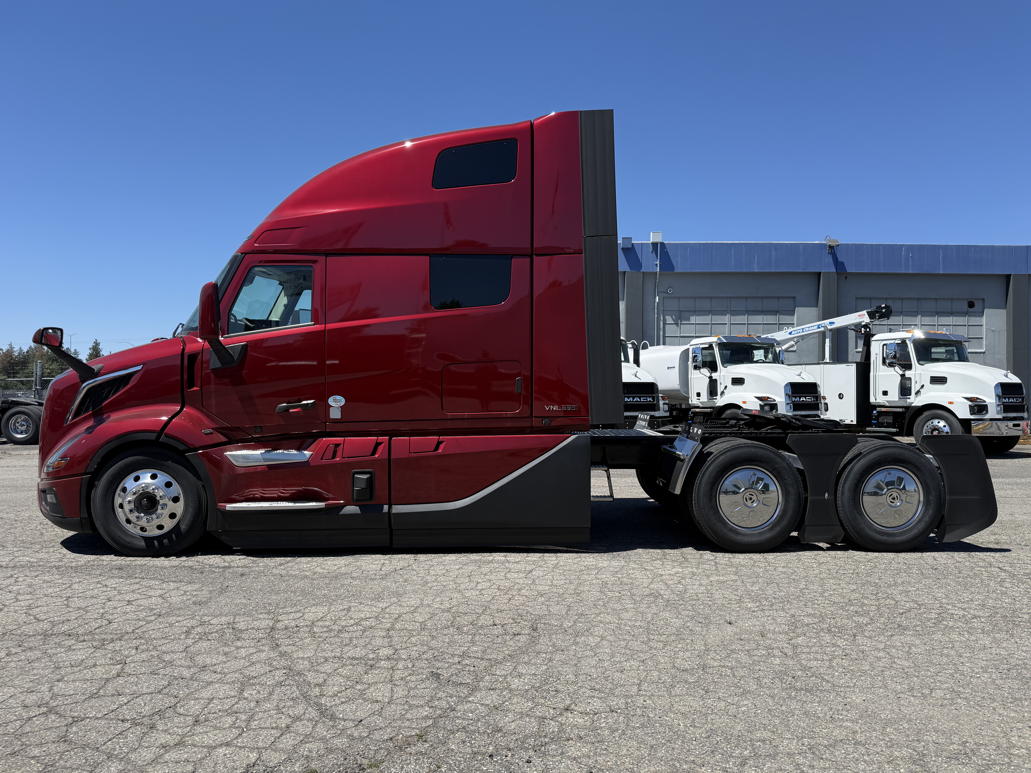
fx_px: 715
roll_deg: -0.1
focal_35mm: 24
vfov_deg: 56.8
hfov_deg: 71.6
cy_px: 386
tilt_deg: +1.1
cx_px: 516
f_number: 1.78
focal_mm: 6.76
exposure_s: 1/3759
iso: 80
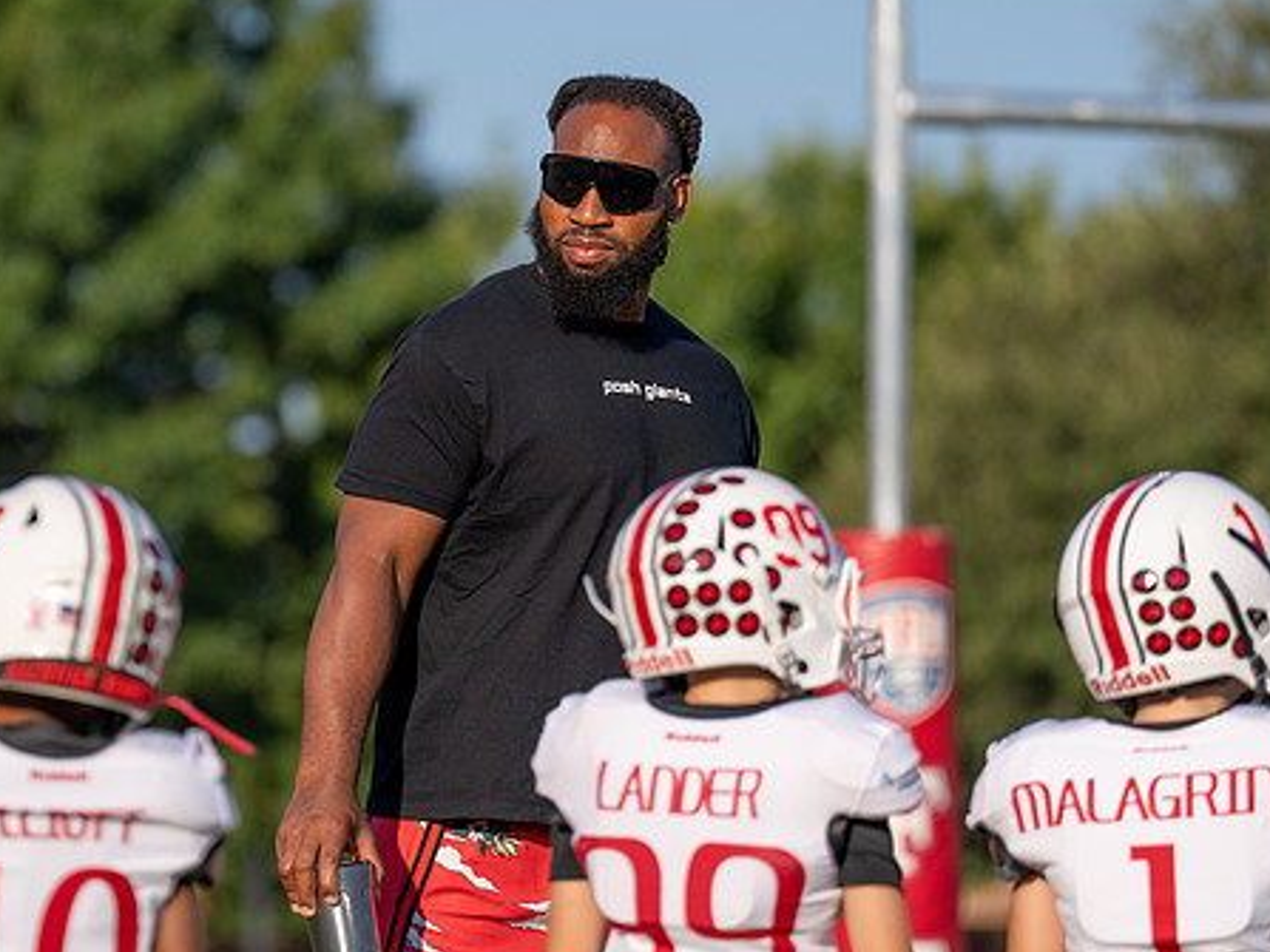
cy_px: 354
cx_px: 427
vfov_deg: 5.1
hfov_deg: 6.8
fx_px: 10673
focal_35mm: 291
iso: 100
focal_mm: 173
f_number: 2.8
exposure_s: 1/2500
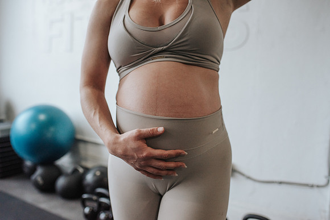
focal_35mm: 35
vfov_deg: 37.9
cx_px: 165
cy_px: 110
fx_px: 321
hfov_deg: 54.4
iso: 800
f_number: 3.2
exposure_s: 1/250
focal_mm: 35
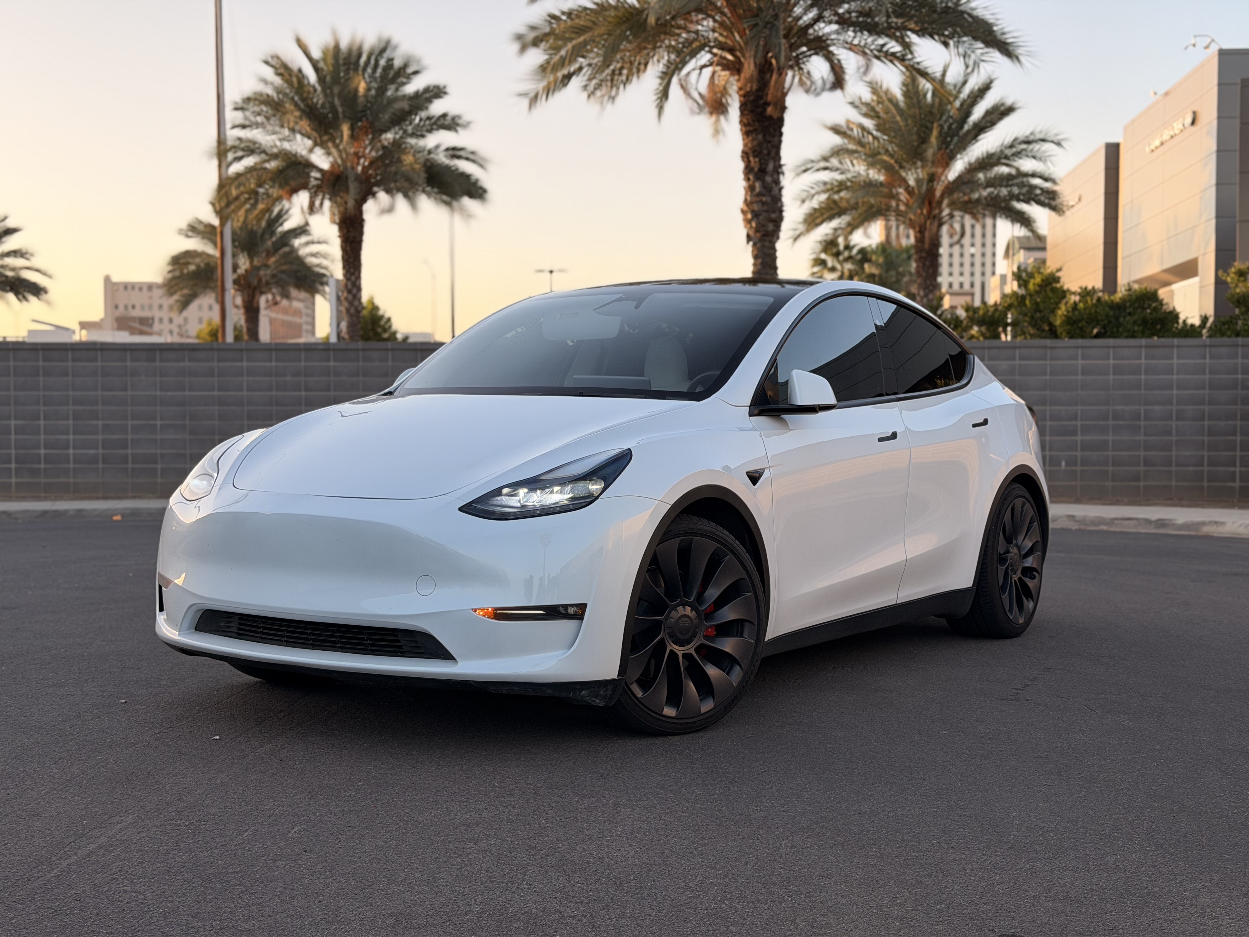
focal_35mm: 48
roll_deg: +0.2
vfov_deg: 30.3
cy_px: 468
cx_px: 624
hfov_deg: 39.7
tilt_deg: -1.7
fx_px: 1732
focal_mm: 6.76
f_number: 1.78
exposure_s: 1/865
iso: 64
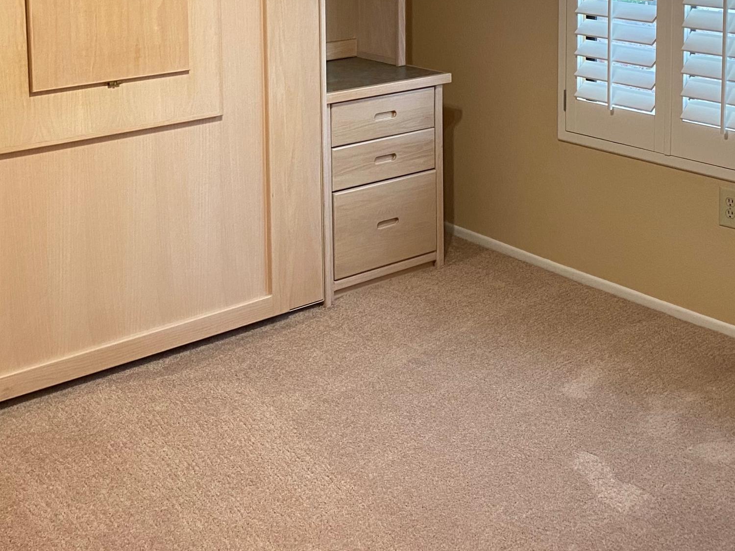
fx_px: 1104
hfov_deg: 36.8
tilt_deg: -6.6
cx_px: 343
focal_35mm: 52
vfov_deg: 26.7
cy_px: 12
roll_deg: +0.0
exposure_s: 1/60
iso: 200
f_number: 1.8
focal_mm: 4.25
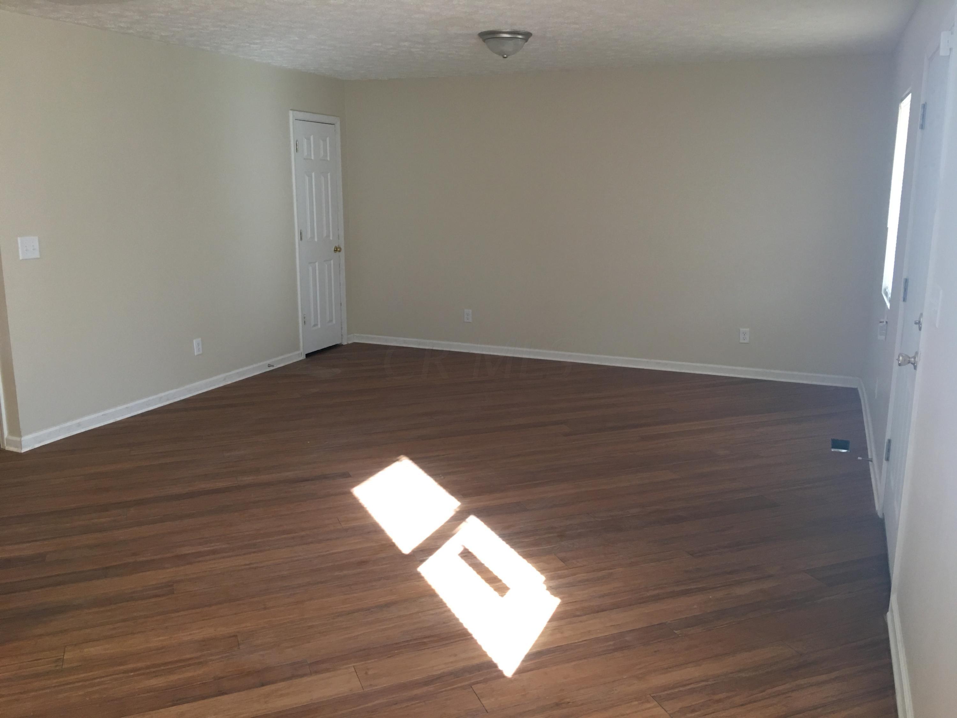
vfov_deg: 48.2
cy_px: 359
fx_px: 802
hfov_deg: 61.7
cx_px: 478
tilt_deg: -11.5
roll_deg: -0.3
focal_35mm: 29
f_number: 2.2
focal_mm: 4.15
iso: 64
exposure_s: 1/15
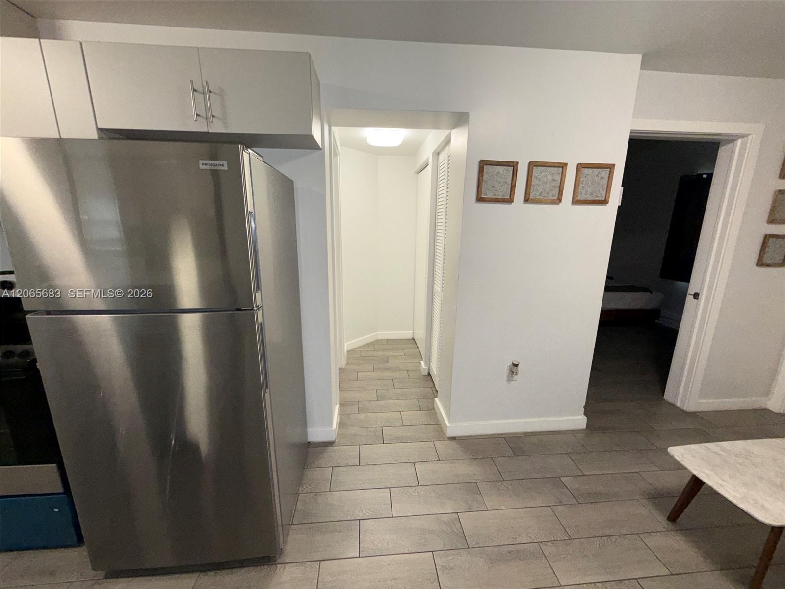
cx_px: 392
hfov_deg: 102.1
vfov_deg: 85.7
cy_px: 294
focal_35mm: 14
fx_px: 317
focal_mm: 2.22
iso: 125
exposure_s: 1/60
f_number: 2.2
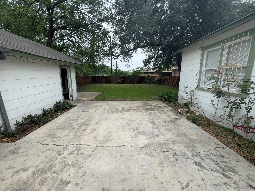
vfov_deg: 85.7
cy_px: 96
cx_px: 128
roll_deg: -0.4
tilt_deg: -10.1
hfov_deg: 102.1
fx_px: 103
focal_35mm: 14
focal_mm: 2.22
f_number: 2.2
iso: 40
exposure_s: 1/713
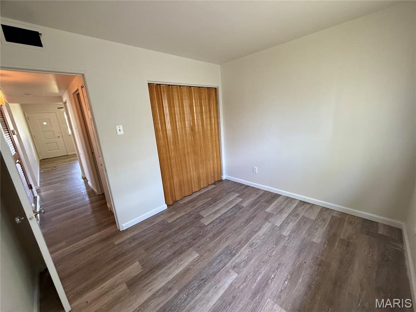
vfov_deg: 85.7
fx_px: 168
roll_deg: +4.1
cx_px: 208
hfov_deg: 102.1
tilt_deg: -14.9
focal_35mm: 14
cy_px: 156
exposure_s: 1/60
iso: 400
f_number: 2.2
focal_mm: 2.22
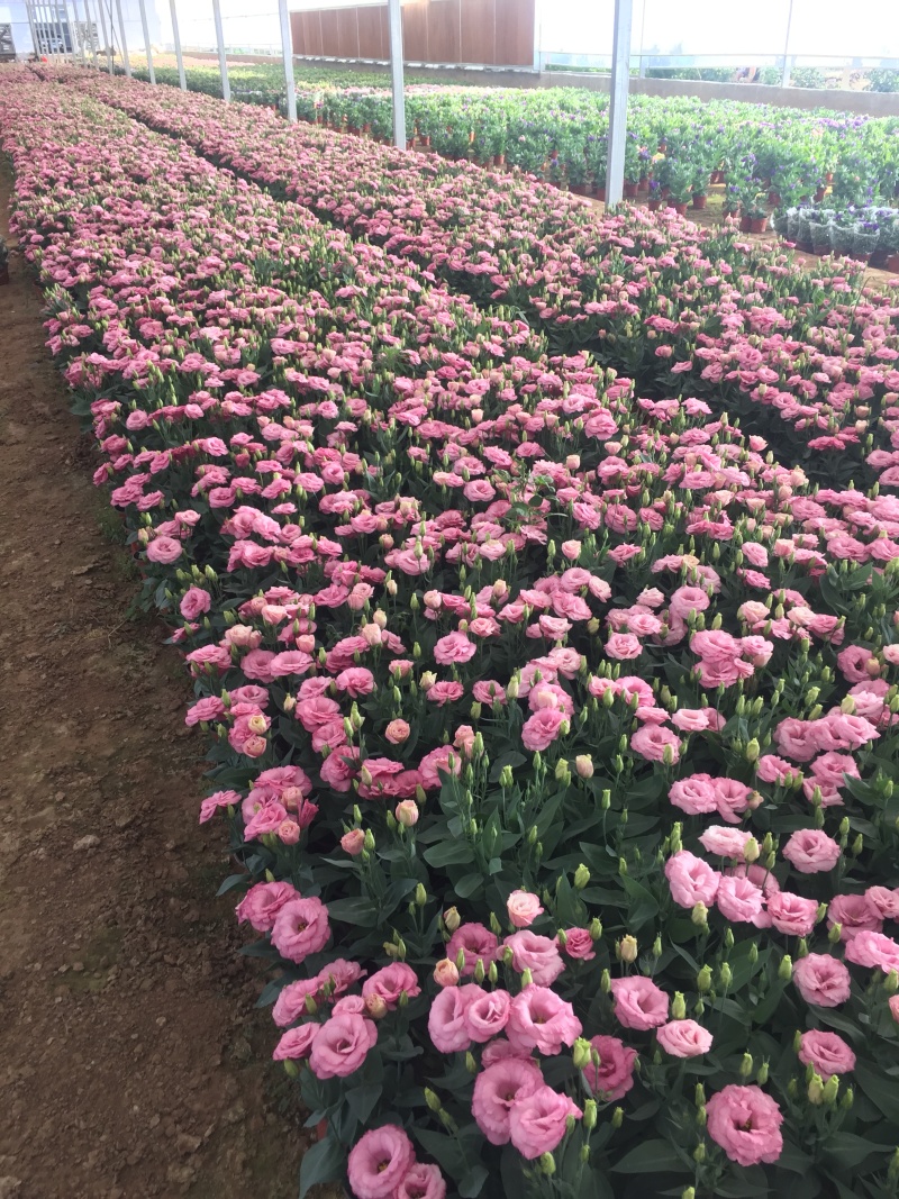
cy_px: 600
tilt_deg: -28.4
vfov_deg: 61.7
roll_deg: +1.2
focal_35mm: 29
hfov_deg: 48.2
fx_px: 1004
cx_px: 450
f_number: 2.2
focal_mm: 4.15
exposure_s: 1/100
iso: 50
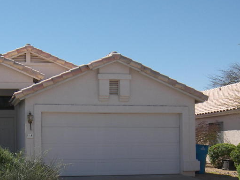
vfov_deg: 21.4
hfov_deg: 28.2
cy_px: 136
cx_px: 64
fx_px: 471
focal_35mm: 68
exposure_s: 1/1250
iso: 50
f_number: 3.2
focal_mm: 7.1
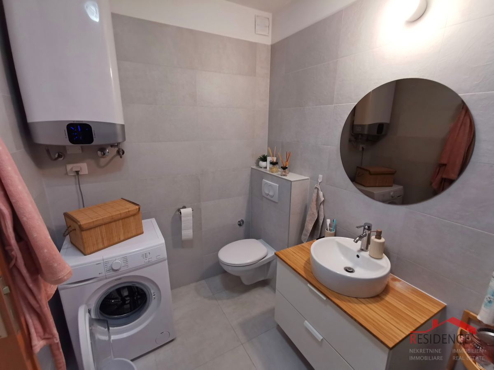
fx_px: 228
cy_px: 185
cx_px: 247
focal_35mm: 16
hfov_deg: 94.5
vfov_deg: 78.1
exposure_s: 1/30
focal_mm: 2.35
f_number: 2.2
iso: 250
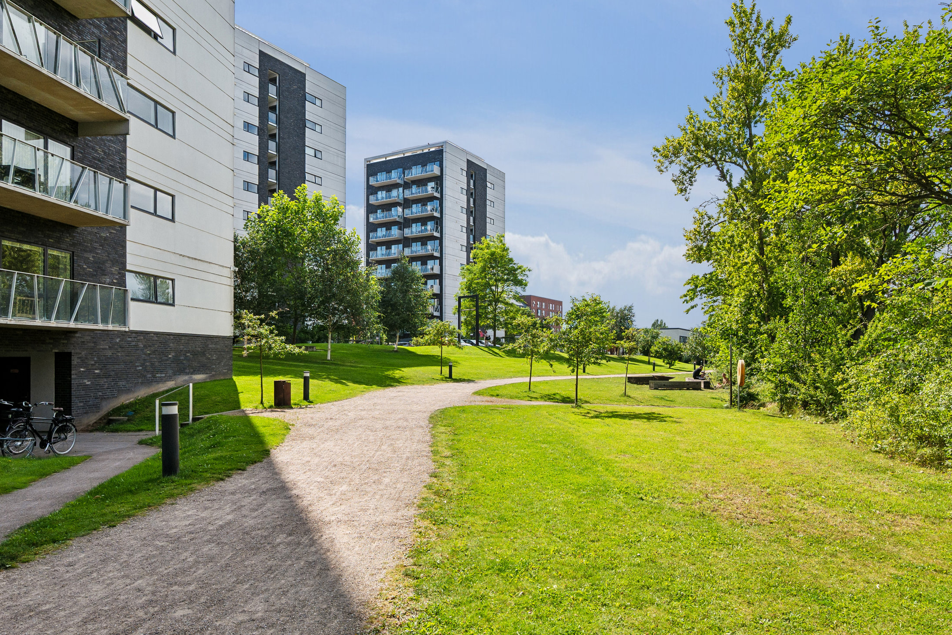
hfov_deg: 78.6
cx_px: 486
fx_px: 582
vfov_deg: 57.1
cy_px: 285
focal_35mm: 22
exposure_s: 1/1600
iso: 320
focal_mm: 16
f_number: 6.3
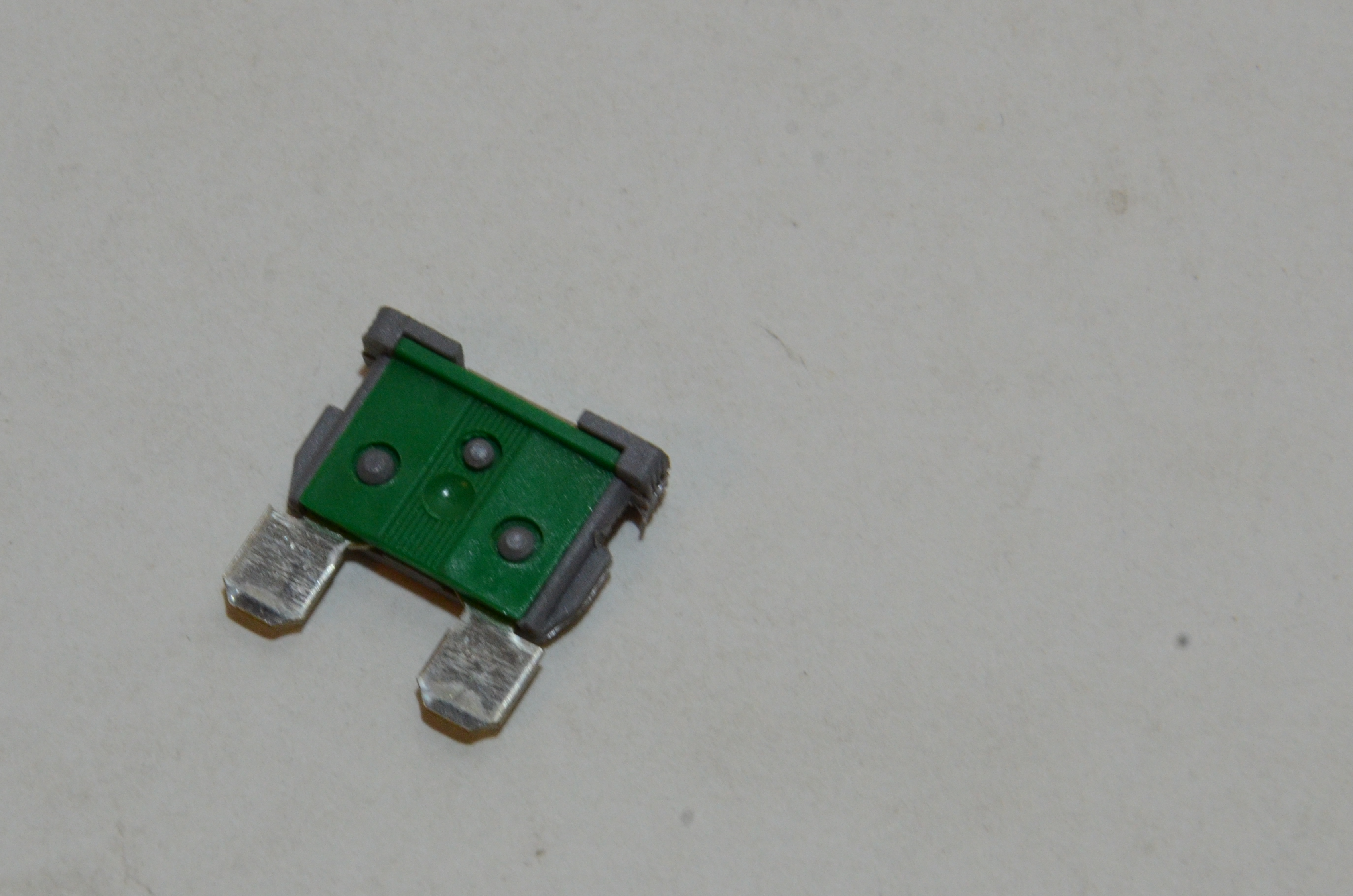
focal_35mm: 229
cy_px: 544
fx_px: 8579
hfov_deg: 9.0
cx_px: 562
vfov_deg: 6.0
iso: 1250
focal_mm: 105
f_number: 20
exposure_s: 1/50
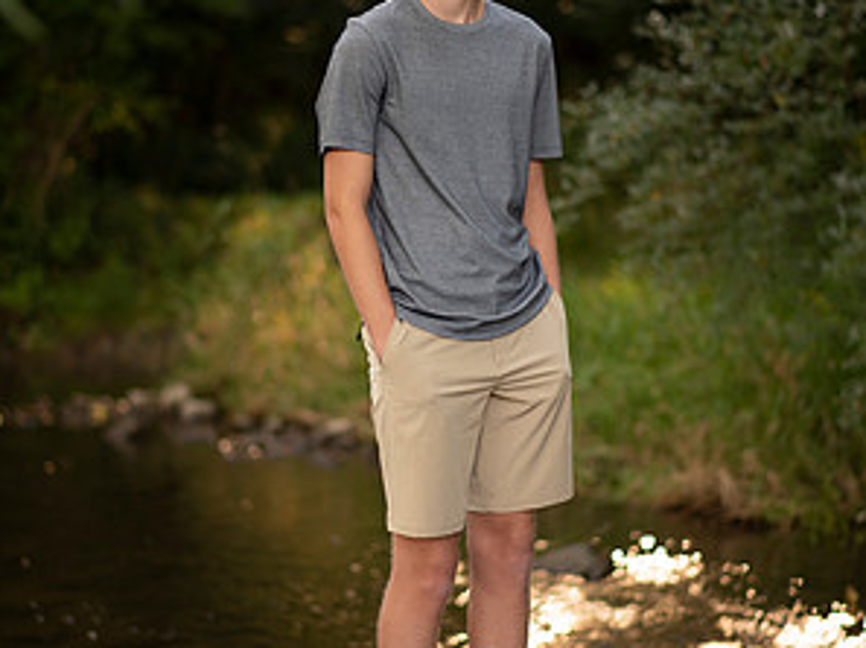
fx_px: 3098
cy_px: 301
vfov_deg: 11.9
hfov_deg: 15.9
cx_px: 434
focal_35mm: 124
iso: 125
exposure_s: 1/250
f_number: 1.8
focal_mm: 85
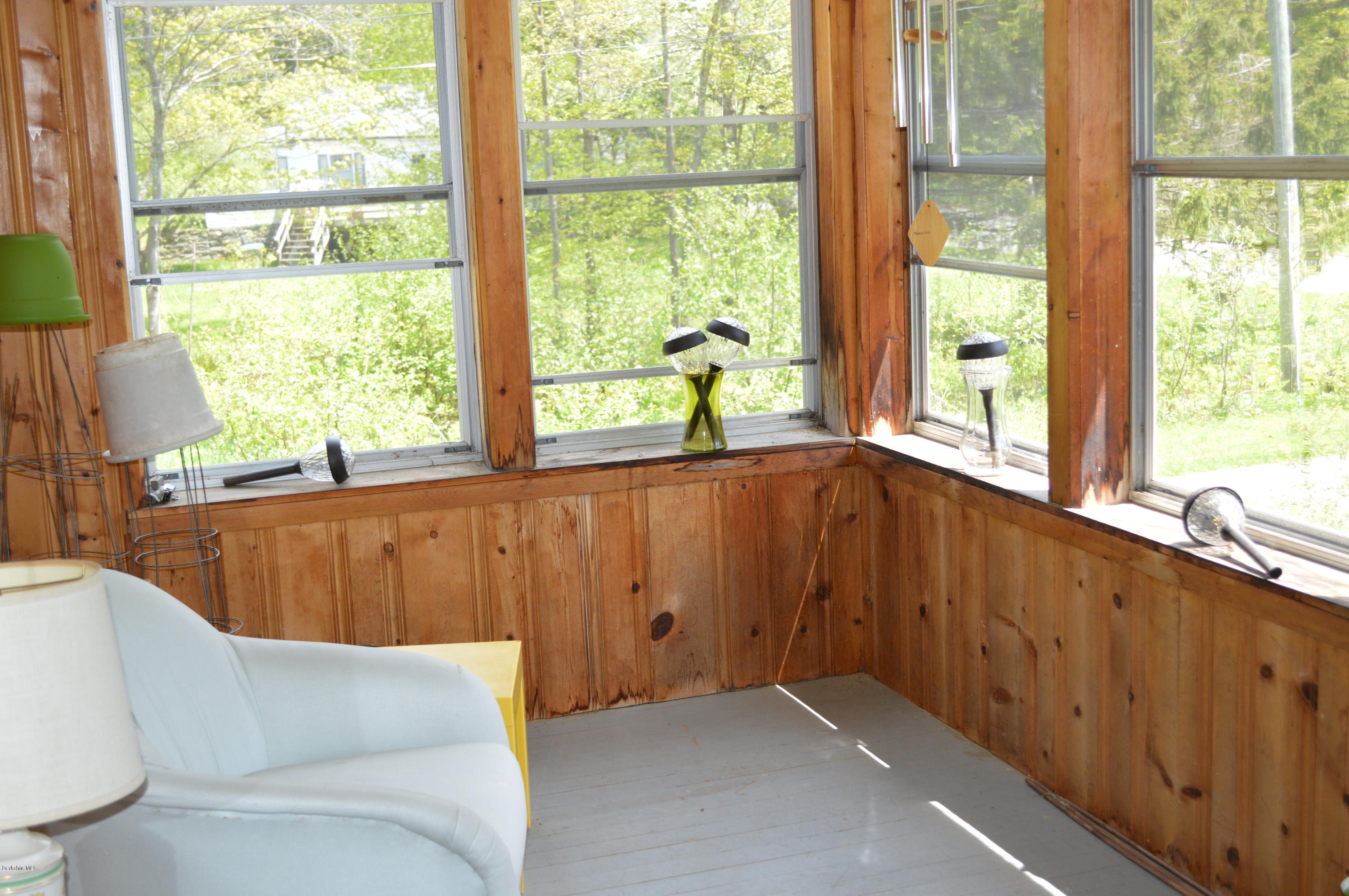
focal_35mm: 48
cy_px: 448
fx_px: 1797
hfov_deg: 41.1
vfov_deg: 28.0
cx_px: 674
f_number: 4.8
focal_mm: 32
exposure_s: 1/125
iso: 280
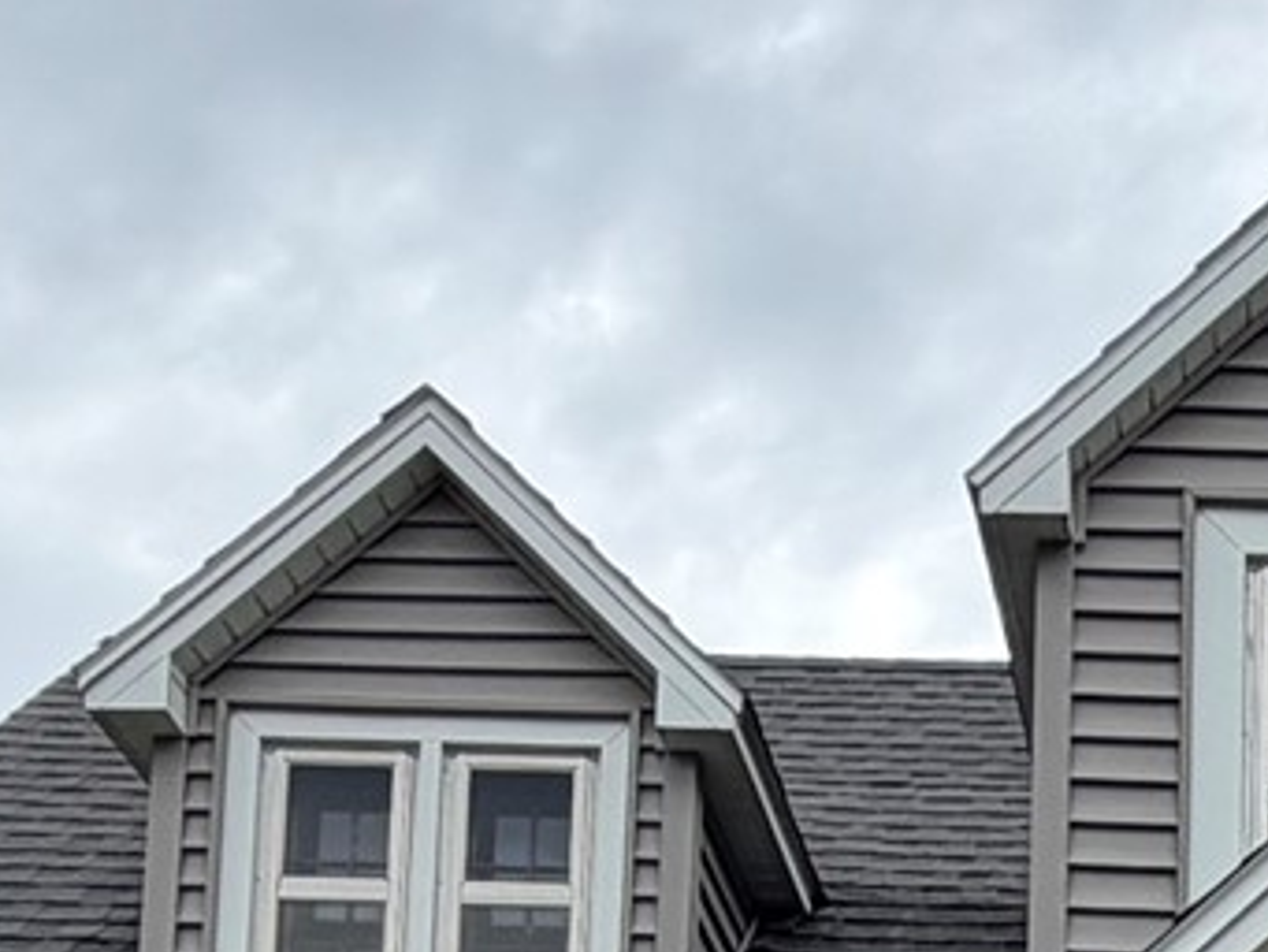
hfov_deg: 21.7
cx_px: 1502
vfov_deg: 14.4
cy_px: 1952
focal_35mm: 84
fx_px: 3078
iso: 25
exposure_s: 1/770
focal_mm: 2.22
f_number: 2.2
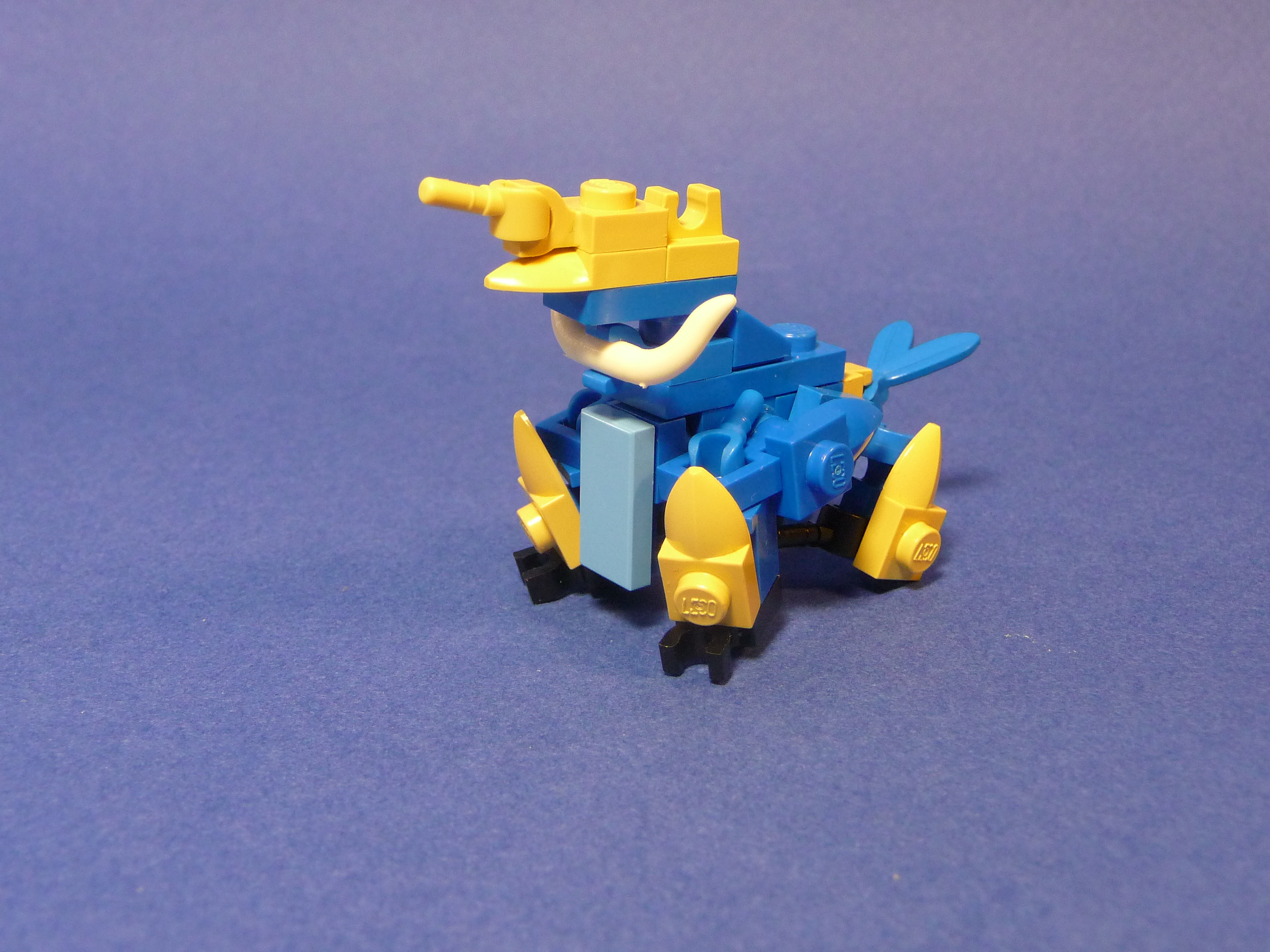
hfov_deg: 39.7
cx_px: 635
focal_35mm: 48
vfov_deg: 30.3
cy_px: 476
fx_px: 1761
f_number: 4.2
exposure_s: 1/30
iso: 250
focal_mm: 8
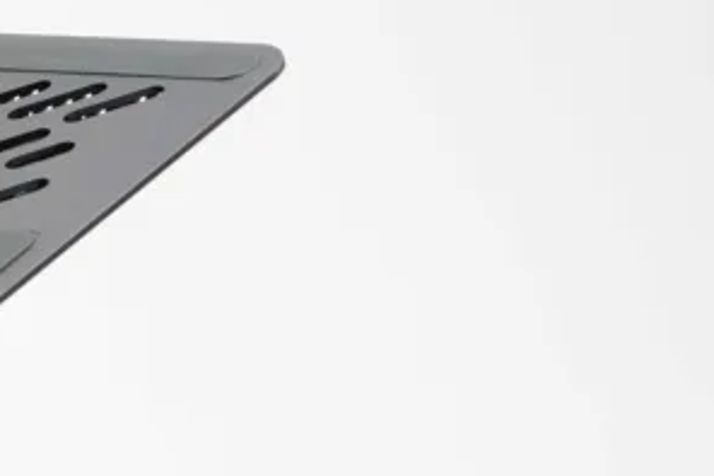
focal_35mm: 243
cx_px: -239
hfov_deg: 8.4
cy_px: 371
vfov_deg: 5.6
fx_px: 4817
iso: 100
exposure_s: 1/160
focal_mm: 90
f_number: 11
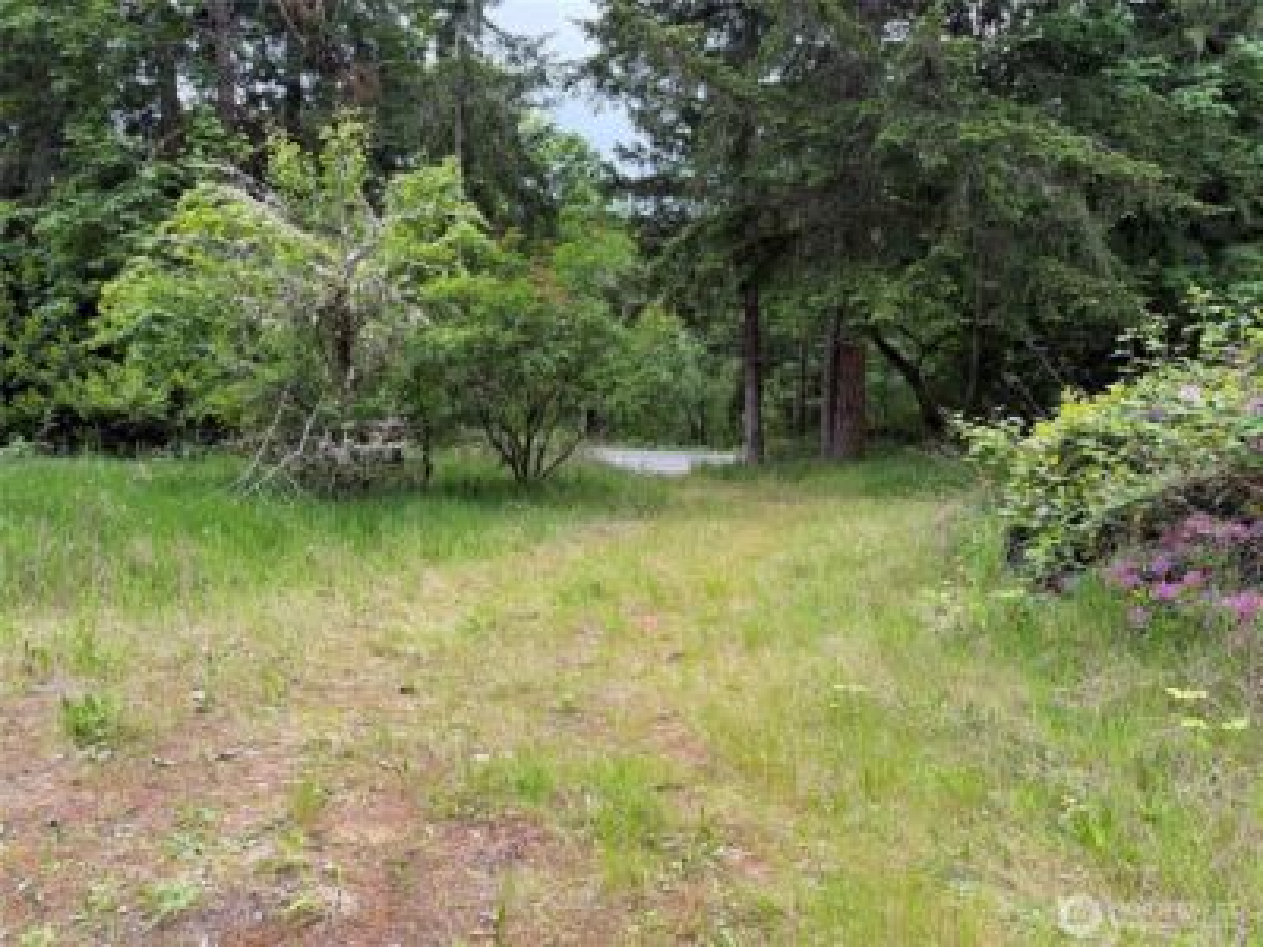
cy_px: 474
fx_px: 876
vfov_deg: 56.8
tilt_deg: -8.7
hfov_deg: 71.6
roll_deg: -0.4
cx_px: 632
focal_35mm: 24
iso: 80
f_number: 1.78
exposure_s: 1/285
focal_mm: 6.76
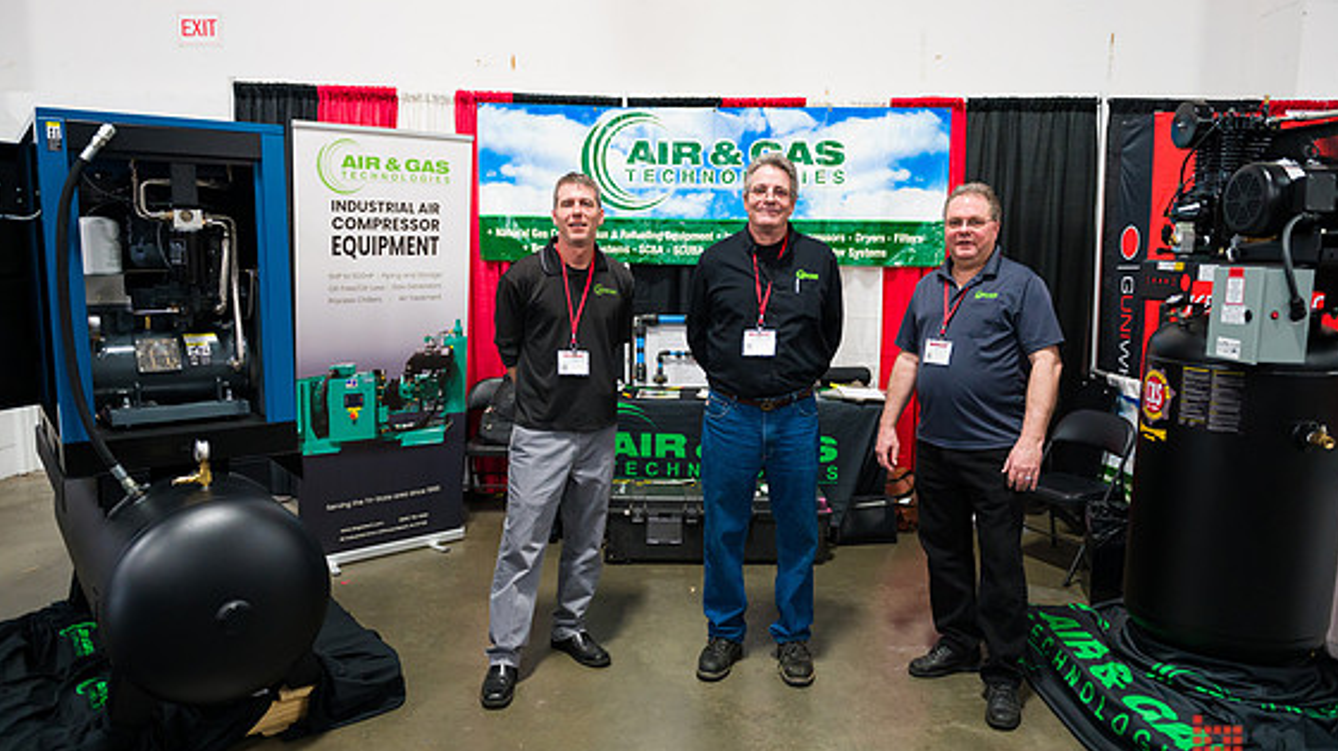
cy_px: 379
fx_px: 922
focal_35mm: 26
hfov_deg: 71.9
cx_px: 670
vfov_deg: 44.3
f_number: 3.2
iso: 3200
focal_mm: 24
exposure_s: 1/200
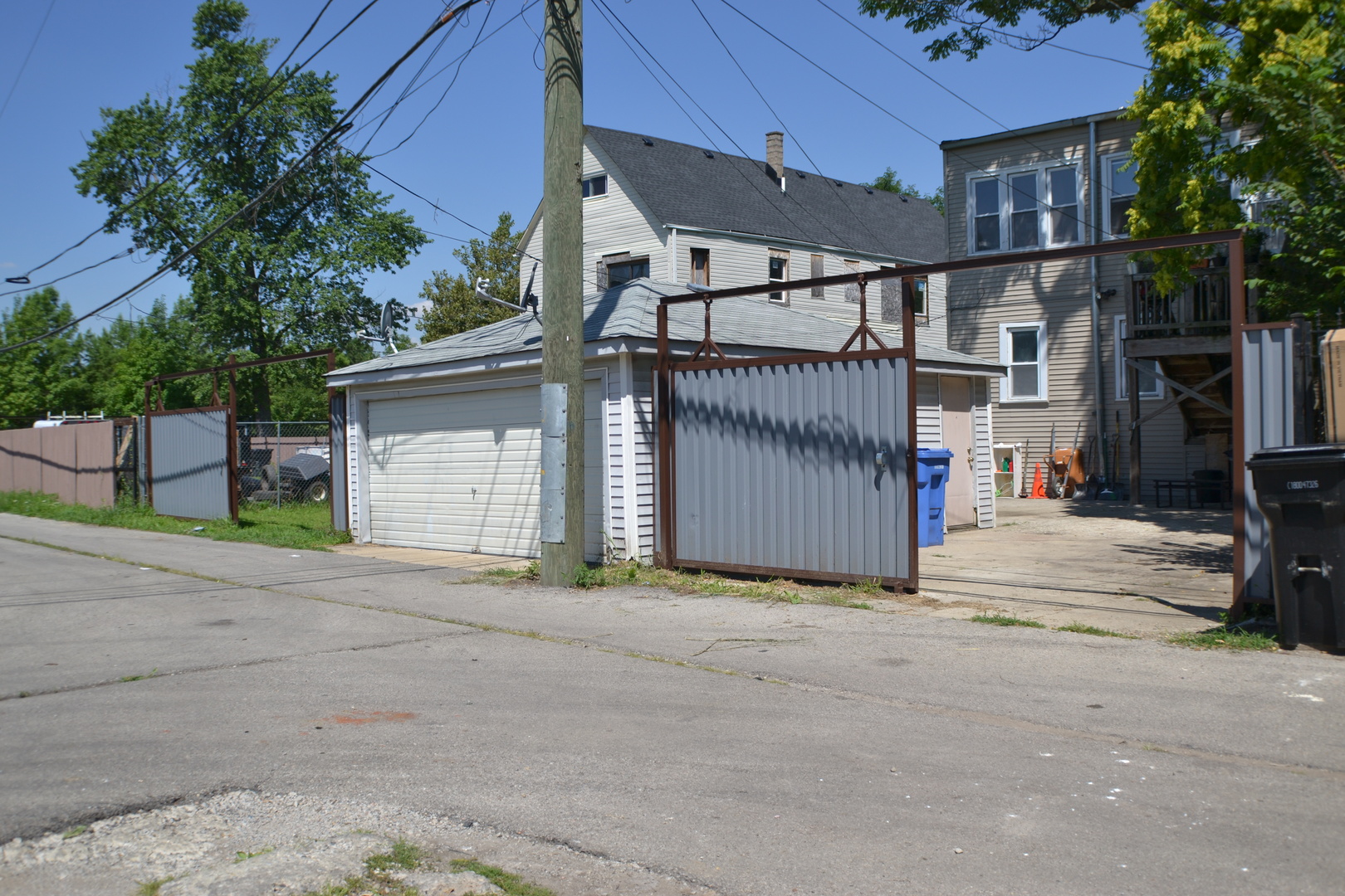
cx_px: 672
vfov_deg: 34.2
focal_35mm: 39
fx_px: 1457
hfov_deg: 49.6
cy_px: 448
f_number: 4.2
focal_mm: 26
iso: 100
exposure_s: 1/800
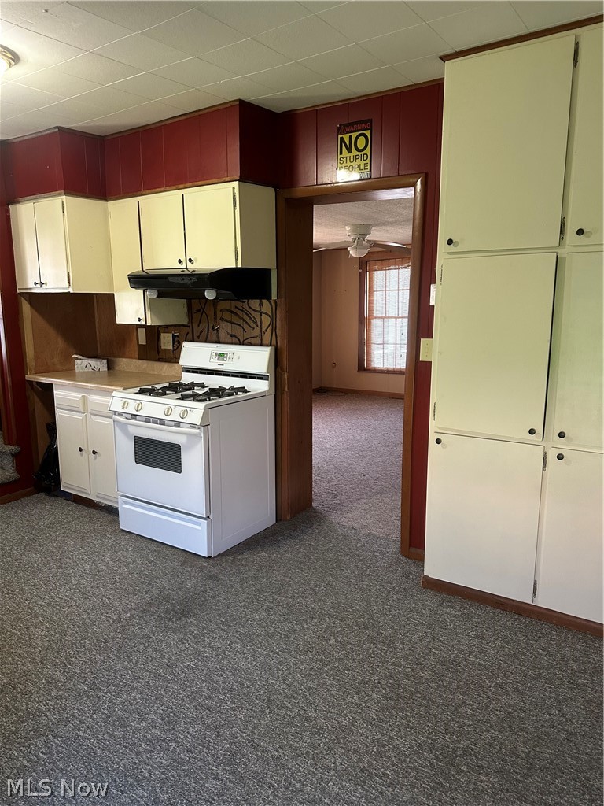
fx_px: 558
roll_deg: -0.6
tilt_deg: -9.9
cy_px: 403
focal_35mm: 24
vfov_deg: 71.6
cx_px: 302
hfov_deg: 56.8
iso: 400
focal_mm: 6.86
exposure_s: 1/60
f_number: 1.78
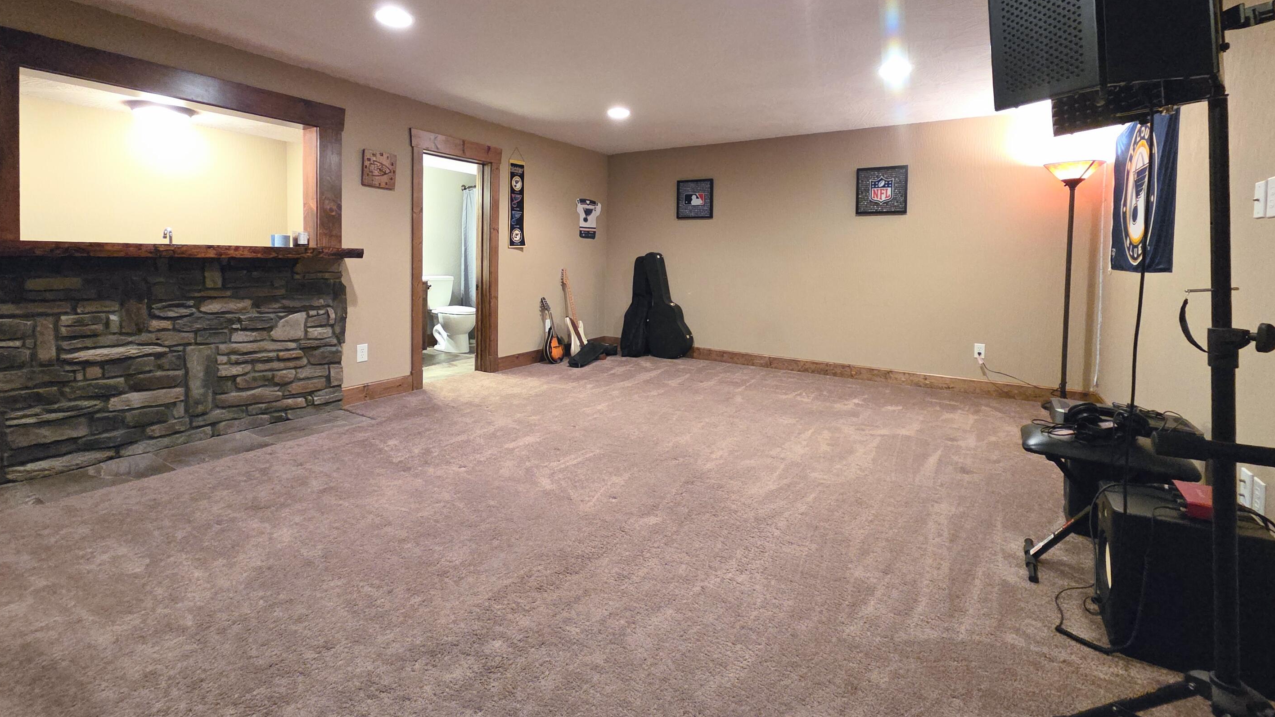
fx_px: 507
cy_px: 266
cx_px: 612
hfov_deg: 102.9
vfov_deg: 69.3
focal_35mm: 15
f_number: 2.2
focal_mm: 2.2
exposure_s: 1/60
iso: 1600
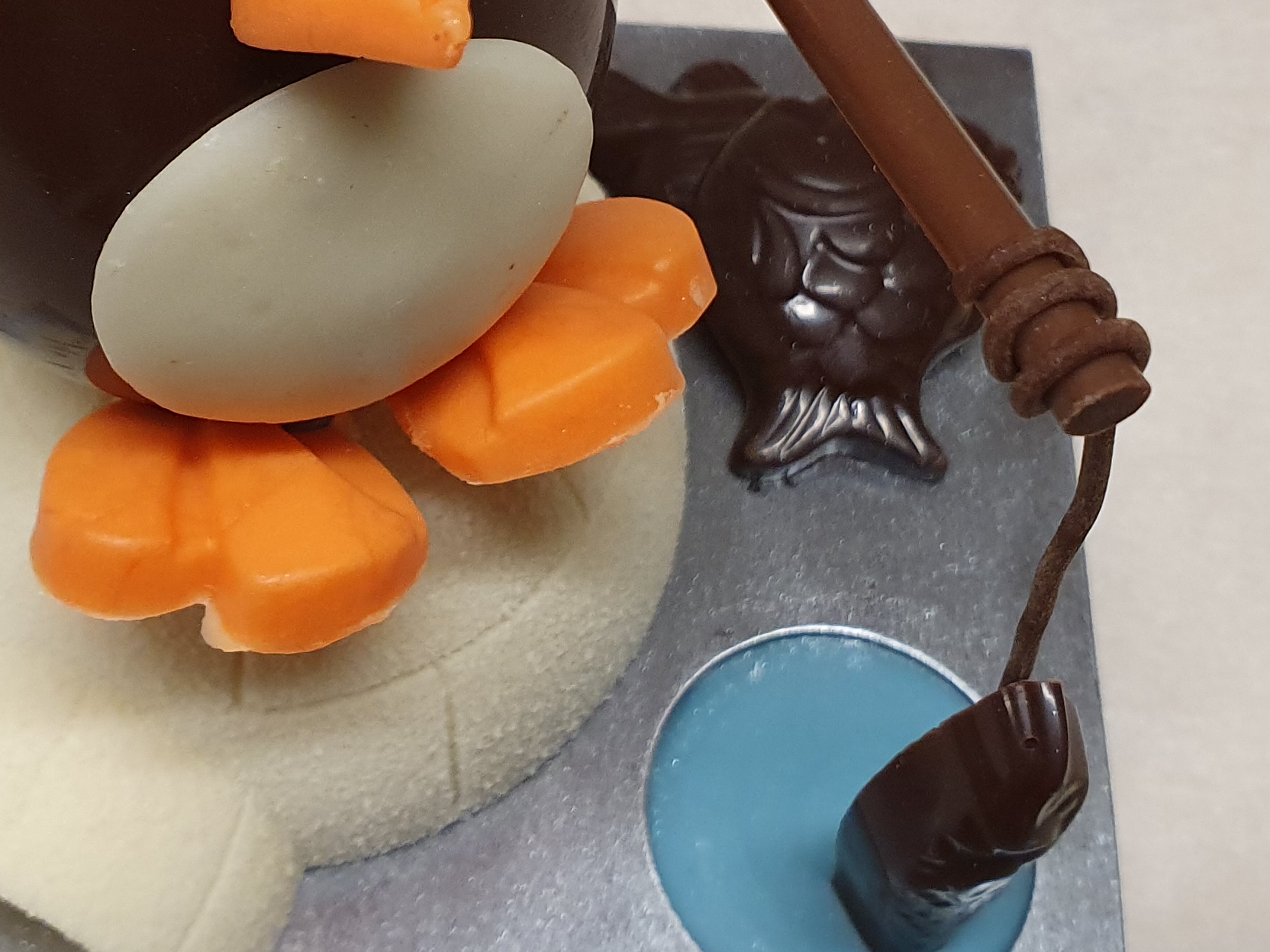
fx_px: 2311
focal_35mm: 63
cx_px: 485
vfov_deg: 22.8
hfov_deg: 30.6
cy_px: 120
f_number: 2.4
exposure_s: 1/100
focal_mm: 4.32
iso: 320
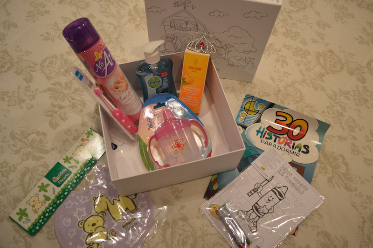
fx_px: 311
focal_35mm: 30
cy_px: 124
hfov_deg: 62.0
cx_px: 186
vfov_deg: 43.5
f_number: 4.5
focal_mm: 20
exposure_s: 1/80
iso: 400
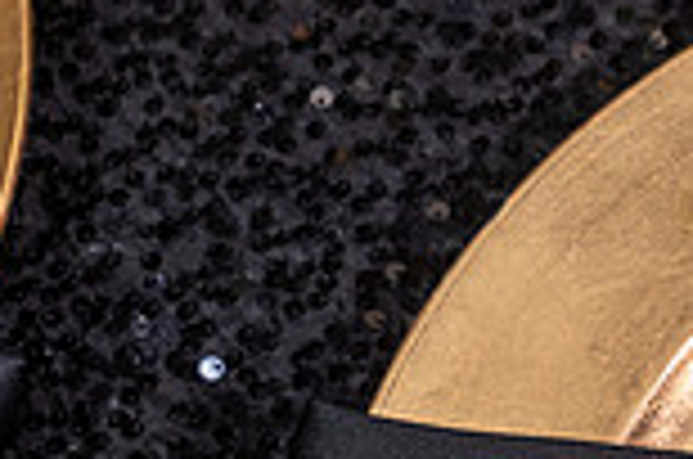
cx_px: 1256
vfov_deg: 8.9
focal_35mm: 151
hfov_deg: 12.4
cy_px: 614
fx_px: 2901
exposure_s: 1/125
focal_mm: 40
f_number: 4
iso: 1600
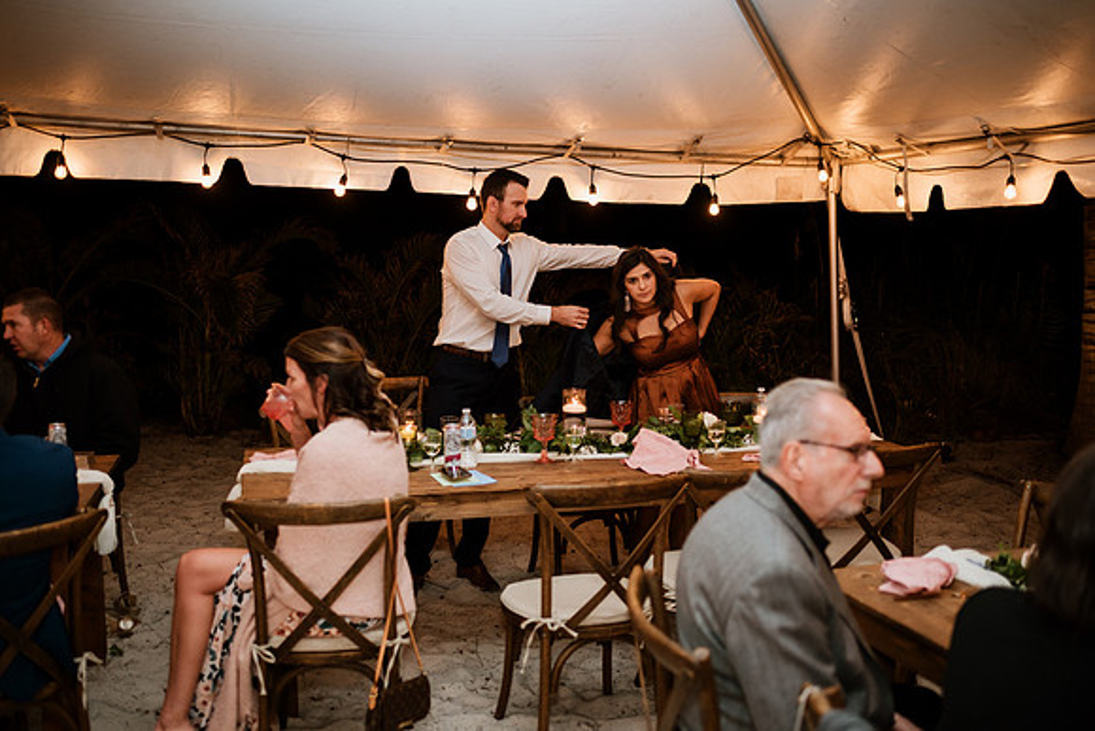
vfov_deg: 37.9
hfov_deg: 54.4
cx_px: 548
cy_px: 366
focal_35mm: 35
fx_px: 1065
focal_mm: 35
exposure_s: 1/200
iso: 500
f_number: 2
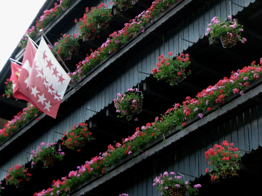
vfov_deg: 14.4
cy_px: 98
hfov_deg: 19.1
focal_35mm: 103
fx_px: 780
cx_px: 131
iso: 239
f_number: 4.7
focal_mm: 21.5
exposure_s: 1/59.6
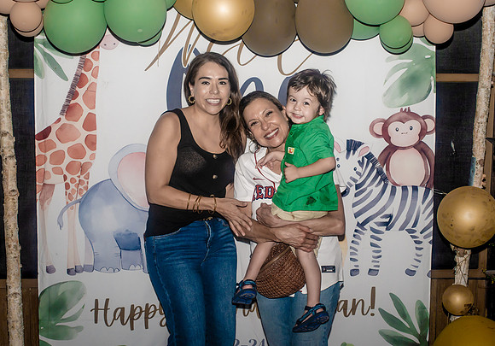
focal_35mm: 84
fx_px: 1168
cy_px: 185
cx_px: 252
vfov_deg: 16.8
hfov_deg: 23.9
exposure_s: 1/200
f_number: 3.5
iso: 2000
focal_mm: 71
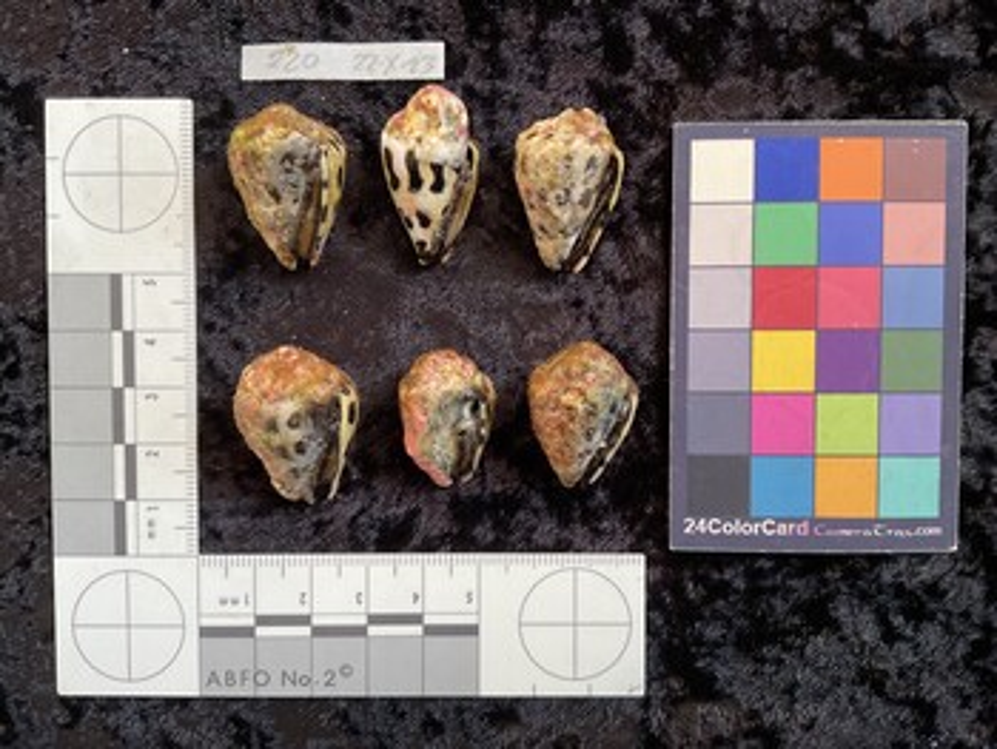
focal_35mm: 29
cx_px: 498
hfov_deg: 61.6
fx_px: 836
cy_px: 374
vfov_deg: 48.3
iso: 64
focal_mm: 3
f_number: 1.8
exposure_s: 1/50
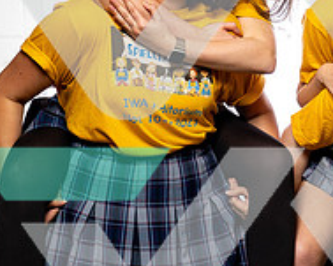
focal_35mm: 242
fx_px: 2384
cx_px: 401
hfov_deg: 7.9
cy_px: 221
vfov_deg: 6.4
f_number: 8
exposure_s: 1/250
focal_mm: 66
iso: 640
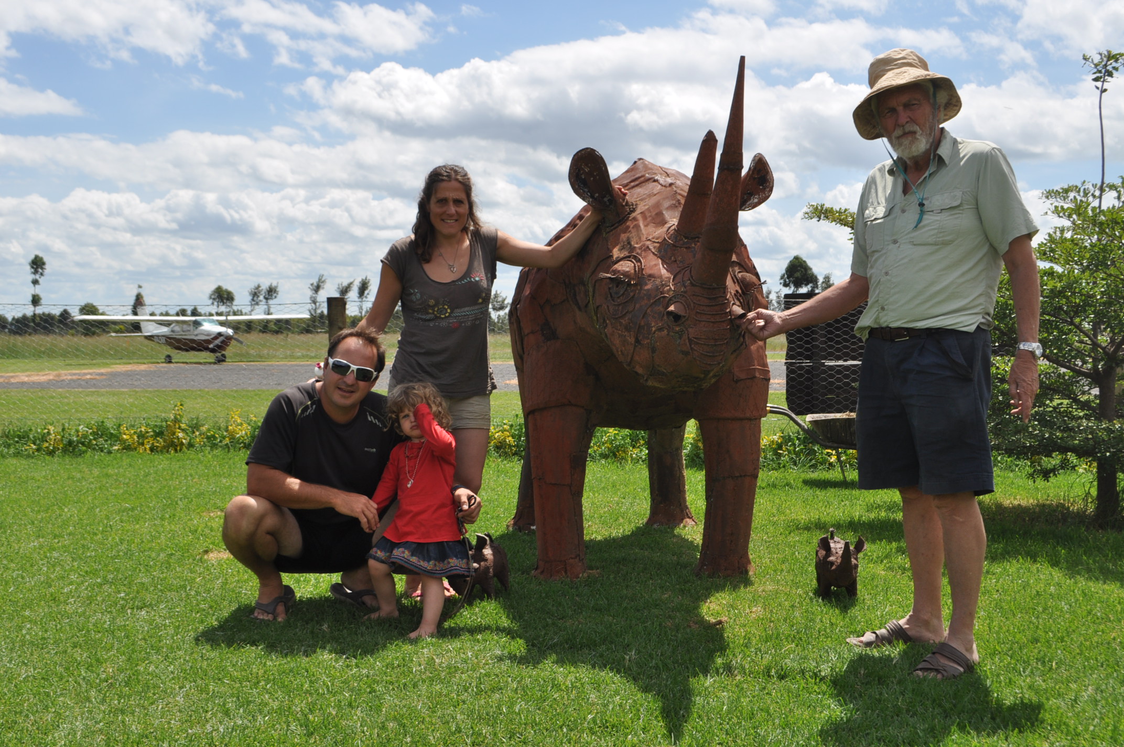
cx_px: 562
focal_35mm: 42
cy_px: 374
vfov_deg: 31.8
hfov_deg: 46.4
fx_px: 1310
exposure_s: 1/320
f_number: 9
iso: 200
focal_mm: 28
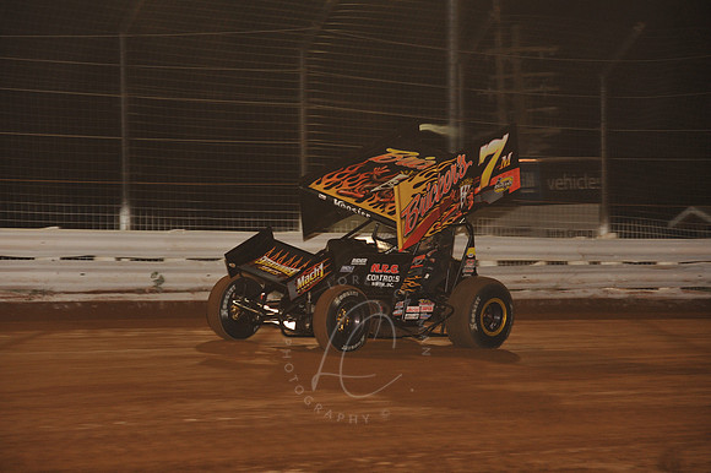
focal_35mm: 145
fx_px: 2862
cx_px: 356
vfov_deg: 9.5
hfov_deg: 14.2
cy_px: 236
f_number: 6.3
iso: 1250
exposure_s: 1/320
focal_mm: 145
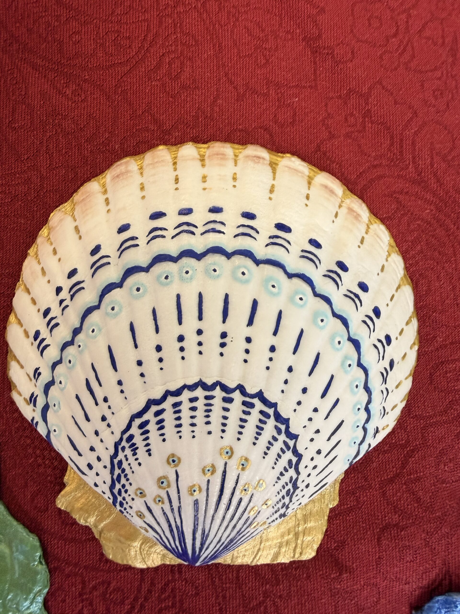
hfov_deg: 56.8
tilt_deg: -81.2
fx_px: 425
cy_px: 307
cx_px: 230
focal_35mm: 24
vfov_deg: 71.6
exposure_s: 1/121
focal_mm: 2.22
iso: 200
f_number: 2.2
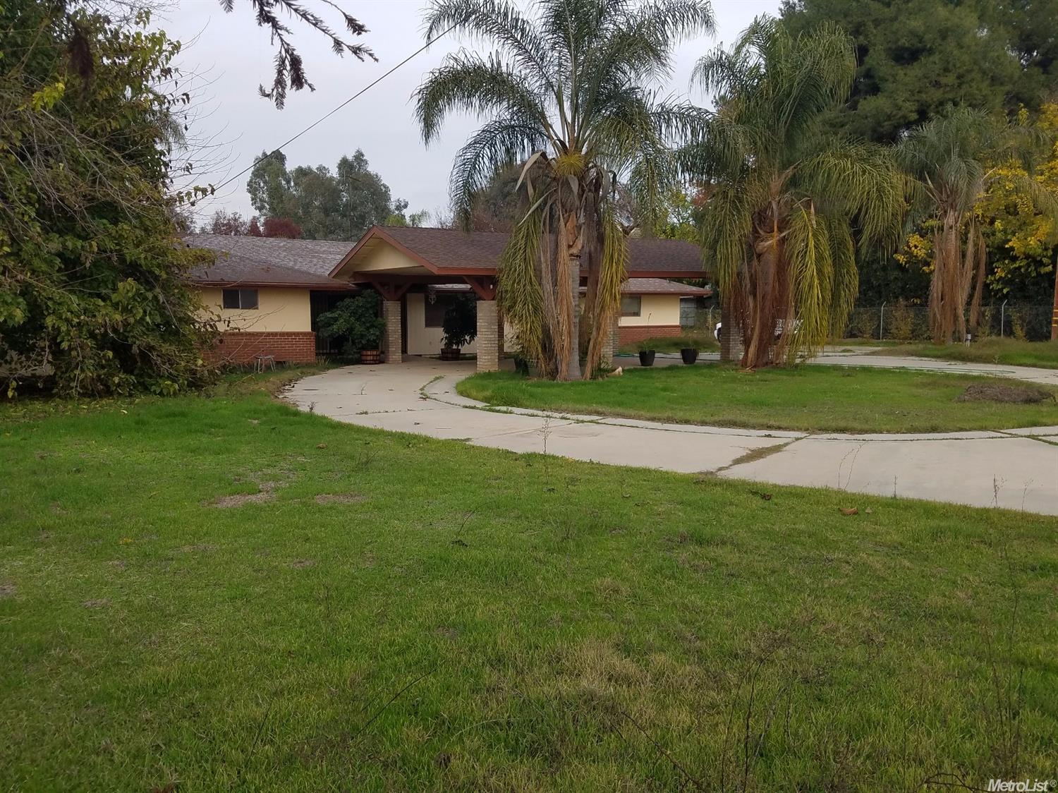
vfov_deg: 53.0
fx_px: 794
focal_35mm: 26
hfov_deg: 67.3
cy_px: 396
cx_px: 529
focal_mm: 4.2
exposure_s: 1/832
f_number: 1.7
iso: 50
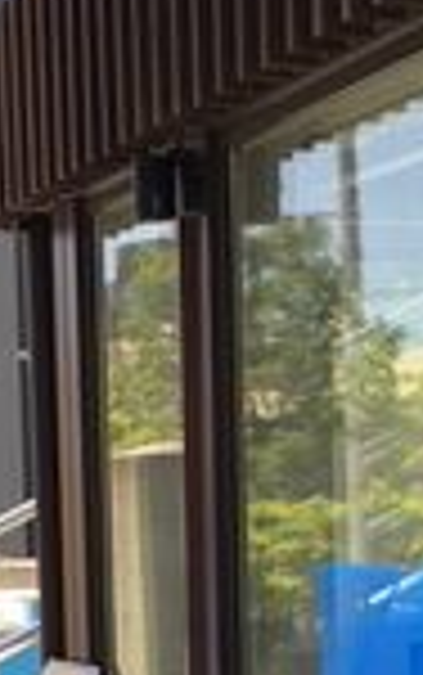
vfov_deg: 14.8
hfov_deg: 10.0
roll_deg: +1.3
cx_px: 184
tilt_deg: -8.6
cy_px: 1008
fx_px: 2412
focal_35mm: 131
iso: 25
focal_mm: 4.15
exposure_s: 1/343
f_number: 2.2
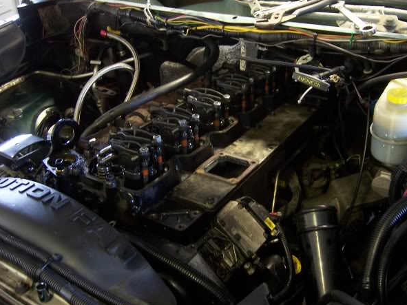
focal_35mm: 39
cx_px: 208
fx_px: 458
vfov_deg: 36.8
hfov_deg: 47.9
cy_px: 148
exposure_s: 1/8
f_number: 3
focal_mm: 6
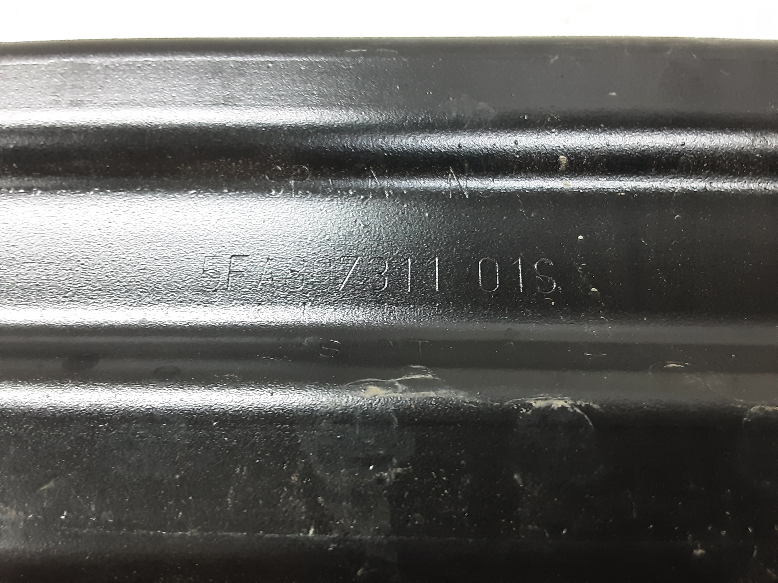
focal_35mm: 27
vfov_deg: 51.4
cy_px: 292
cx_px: 389
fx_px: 607
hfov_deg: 65.3
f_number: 1.9
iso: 200
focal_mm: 2.91
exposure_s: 1/25
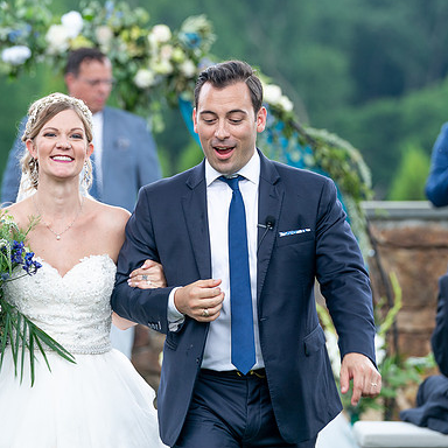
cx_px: 200
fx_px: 3309
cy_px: 213
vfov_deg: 7.7
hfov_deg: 7.7
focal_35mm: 226
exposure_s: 1/250
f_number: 3.5
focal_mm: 151
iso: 100
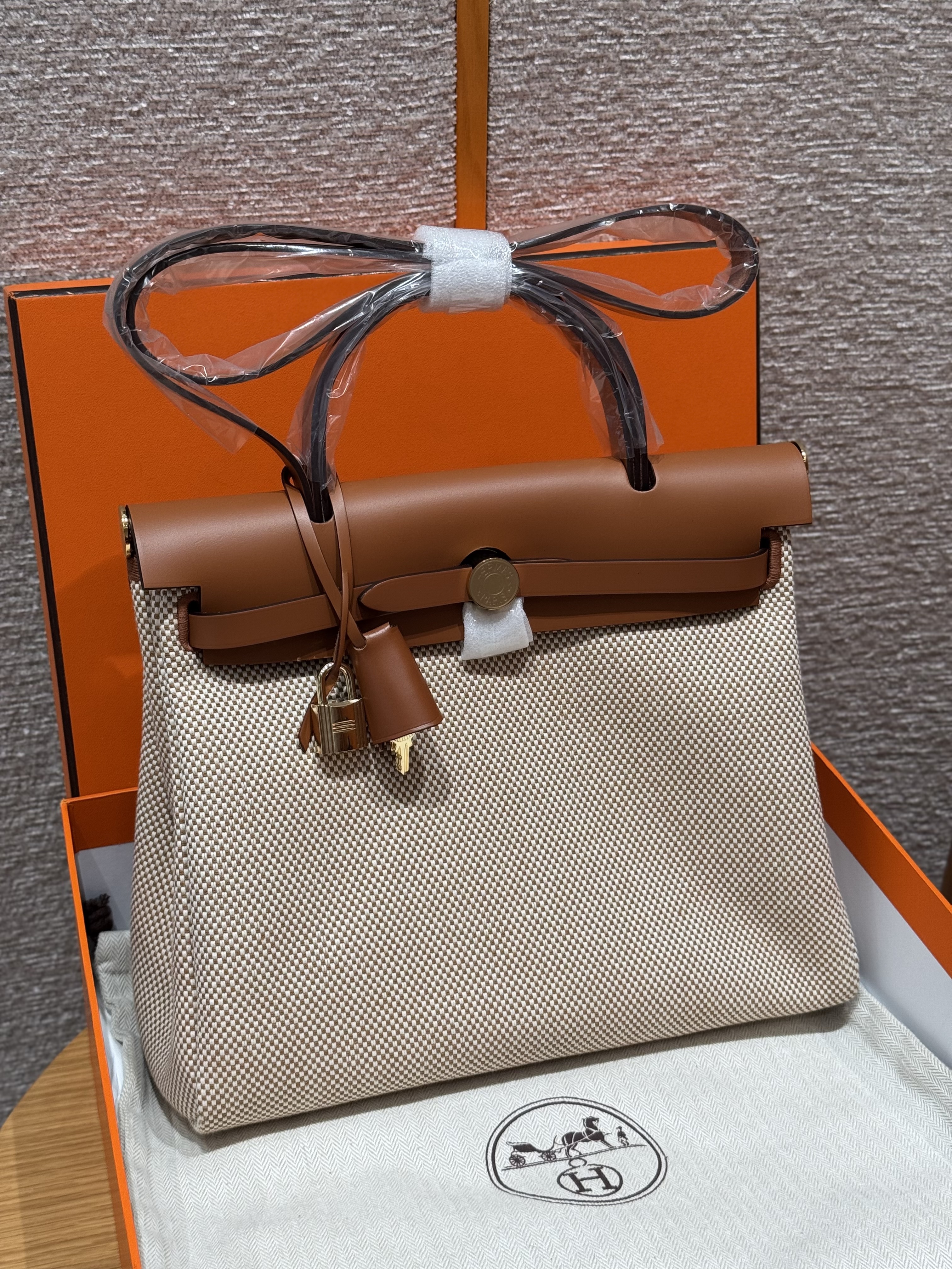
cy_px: 634
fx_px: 1760
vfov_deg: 39.7
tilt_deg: -30.6
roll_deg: -0.1
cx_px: 476
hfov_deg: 30.3
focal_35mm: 48
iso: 100
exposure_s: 1/108
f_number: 1.78
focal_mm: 6.76
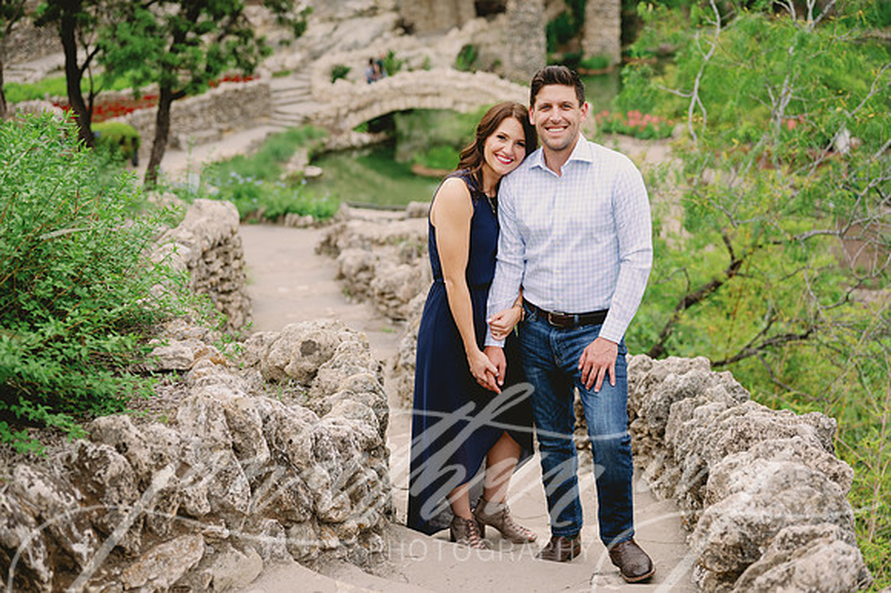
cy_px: 296
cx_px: 446
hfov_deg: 39.6
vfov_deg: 27.0
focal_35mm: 50
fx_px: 1237
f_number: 2.5
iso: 400
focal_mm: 50
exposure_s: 1/1000
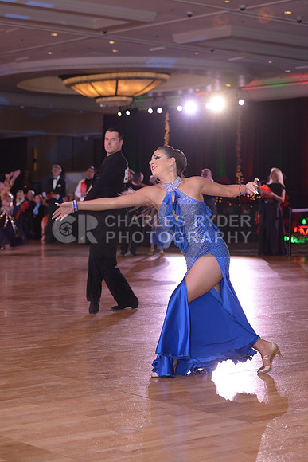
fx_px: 1090
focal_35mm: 85
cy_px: 231
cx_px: 154
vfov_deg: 23.9
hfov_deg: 16.1
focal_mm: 85
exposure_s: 1/250
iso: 1250
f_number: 5
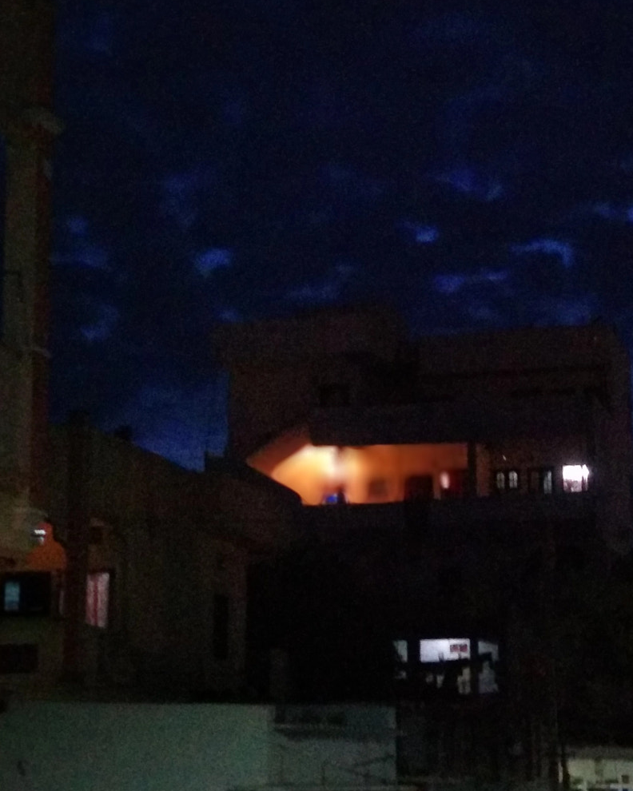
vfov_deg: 23.3
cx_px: 454
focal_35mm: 82
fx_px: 1920
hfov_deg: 18.6
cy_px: 419
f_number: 2.6
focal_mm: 5.99
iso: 3200
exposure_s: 1/30
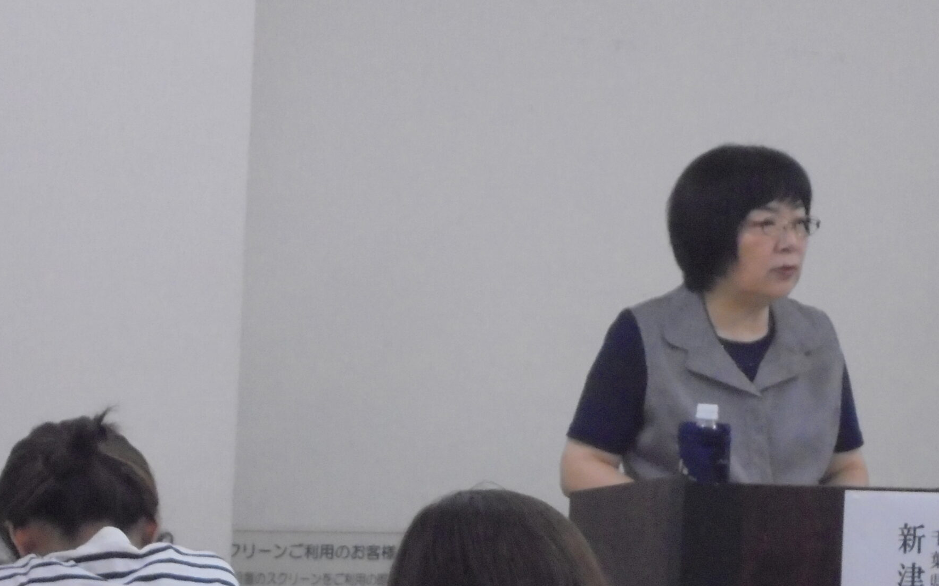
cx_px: 583
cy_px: 349
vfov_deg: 5.5
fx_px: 6141
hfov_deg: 8.7
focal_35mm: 240
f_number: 6.5
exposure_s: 1/60
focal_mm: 27.6
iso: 800
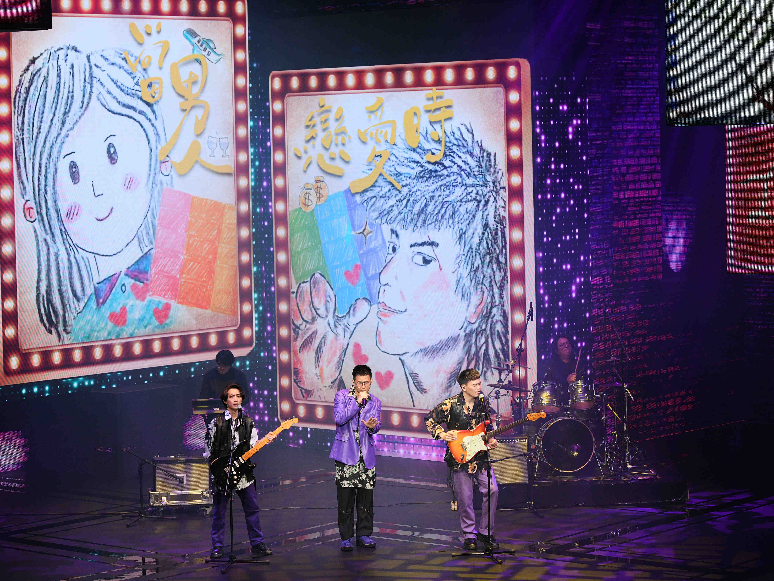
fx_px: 2303
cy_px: 291
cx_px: 360
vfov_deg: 14.4
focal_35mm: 103
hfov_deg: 19.1
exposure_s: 1/250
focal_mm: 95
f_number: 4.5
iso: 2500
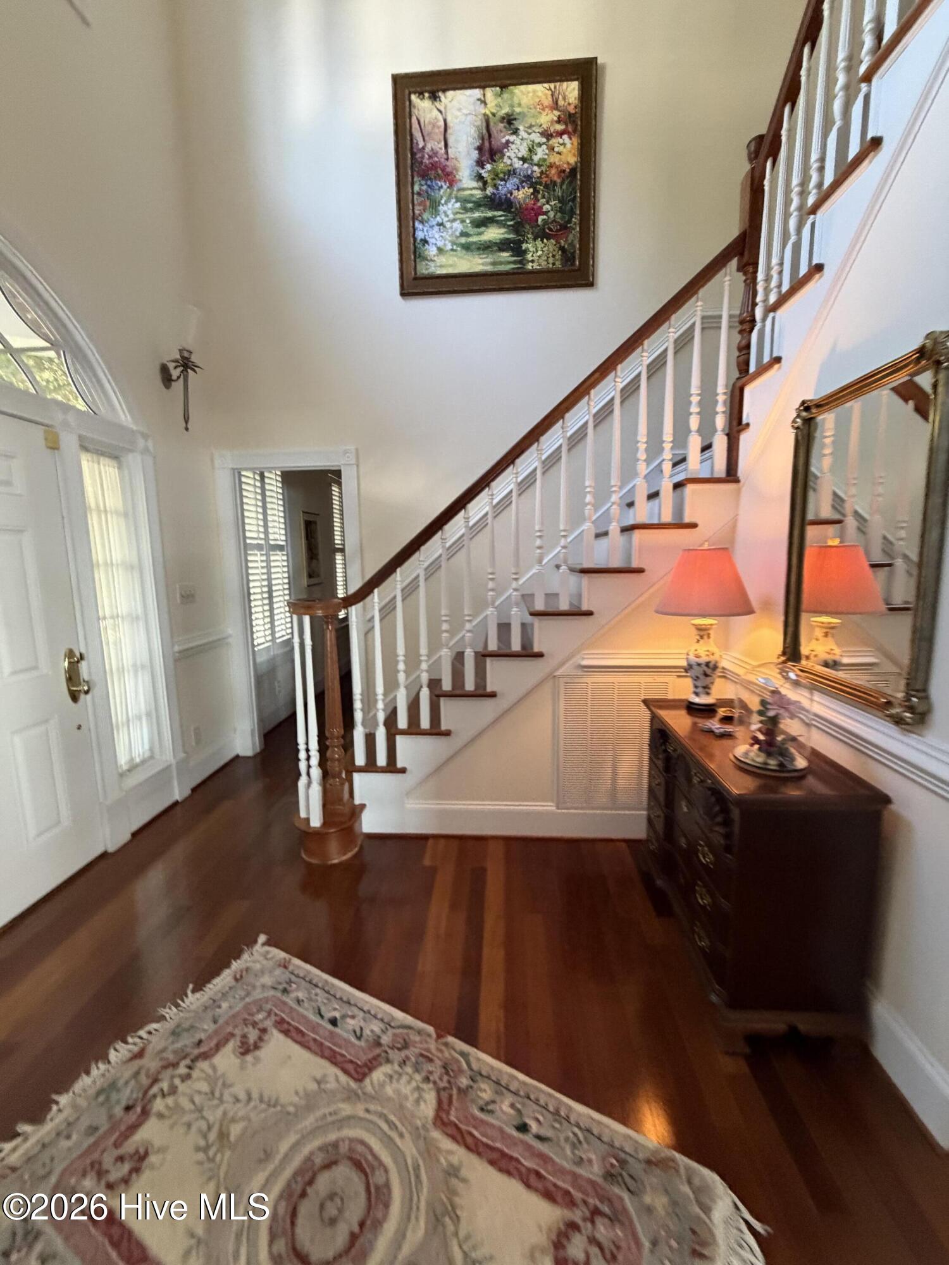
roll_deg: +3.8
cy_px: 632
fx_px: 512
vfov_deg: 102.1
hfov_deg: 85.7
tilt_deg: -10.3
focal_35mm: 14
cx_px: 474
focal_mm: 2.22
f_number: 2.2
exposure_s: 1/60
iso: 400
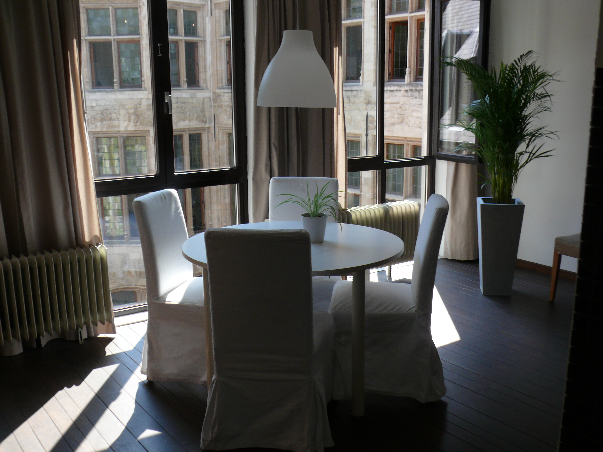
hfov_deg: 49.0
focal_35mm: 38
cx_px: 302
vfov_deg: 37.7
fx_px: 662
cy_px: 226
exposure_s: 1/125
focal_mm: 8
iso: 100
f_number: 4
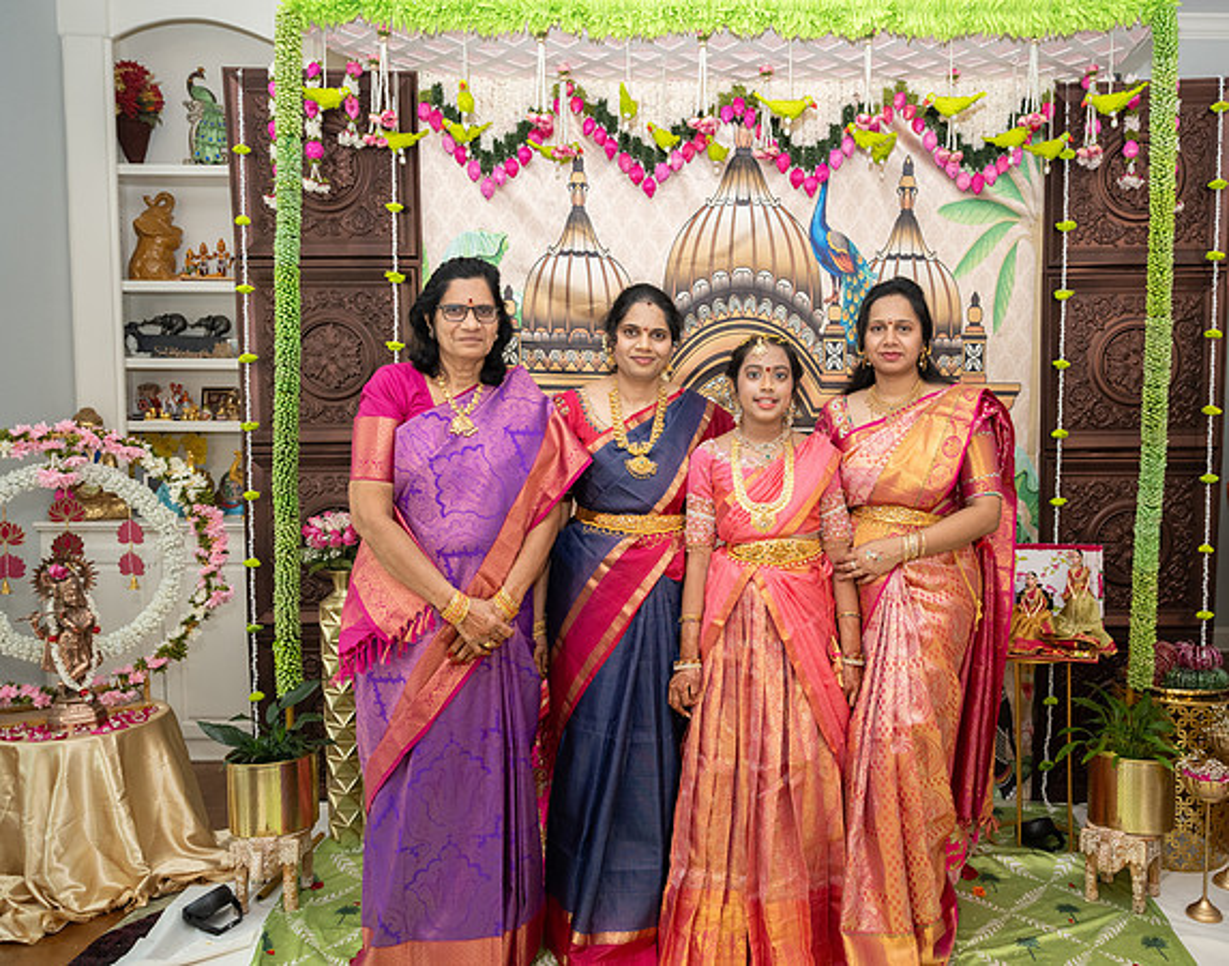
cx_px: 723
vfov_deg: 50.2
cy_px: 483
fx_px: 1031
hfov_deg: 61.2
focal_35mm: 29
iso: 800
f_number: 3.5
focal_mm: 25
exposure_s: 1/160
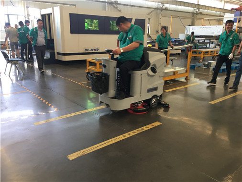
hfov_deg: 61.7
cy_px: 91
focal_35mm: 29
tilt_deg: -15.7
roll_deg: +0.6
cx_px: 121
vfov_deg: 48.2
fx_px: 203
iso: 40
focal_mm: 4.15
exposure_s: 1/17
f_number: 2.2
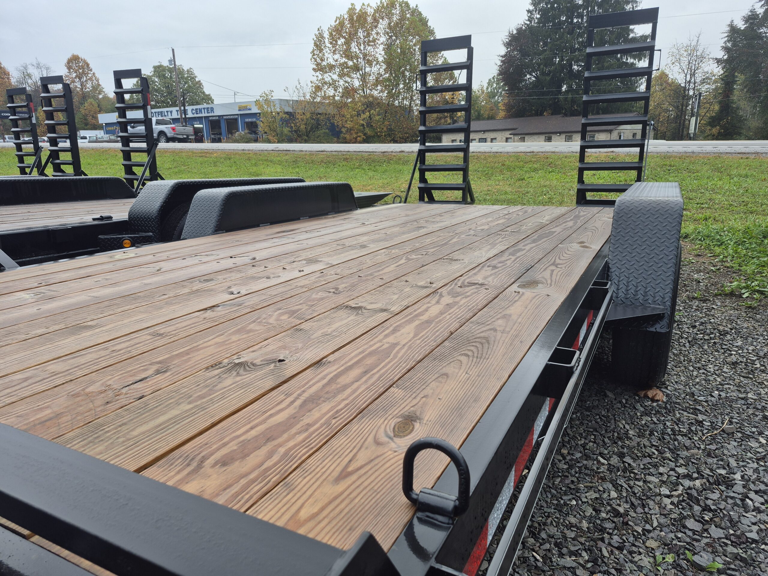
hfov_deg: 73.9
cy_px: 288
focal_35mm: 23
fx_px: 510
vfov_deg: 58.9
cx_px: 384
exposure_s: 1/229
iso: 25
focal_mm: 5.4
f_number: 1.8
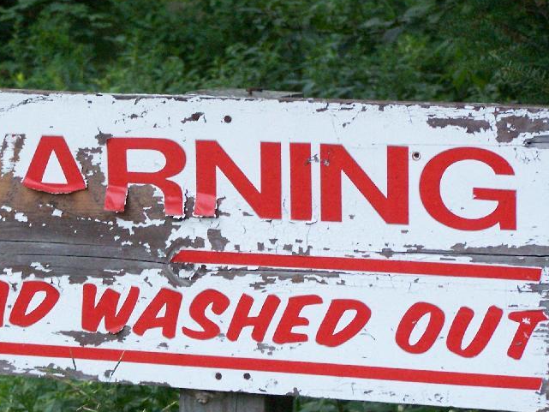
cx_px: 206
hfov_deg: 10.6
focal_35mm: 187
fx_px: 2966
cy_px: 166
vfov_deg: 7.9
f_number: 3.2
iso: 400
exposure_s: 1/500
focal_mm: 19.4
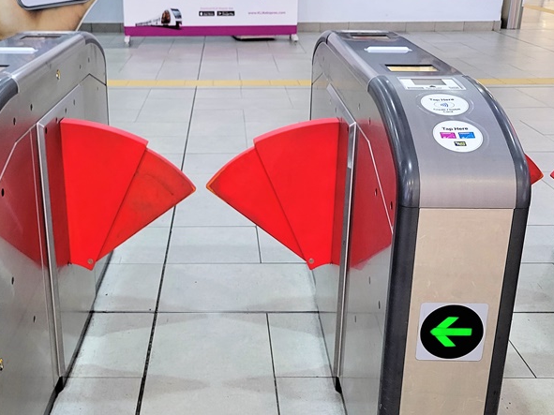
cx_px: 225
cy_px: 190
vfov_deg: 32.8
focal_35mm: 44
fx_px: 704
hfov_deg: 42.8
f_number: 1.8
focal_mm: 5.4
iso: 400
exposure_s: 1/50
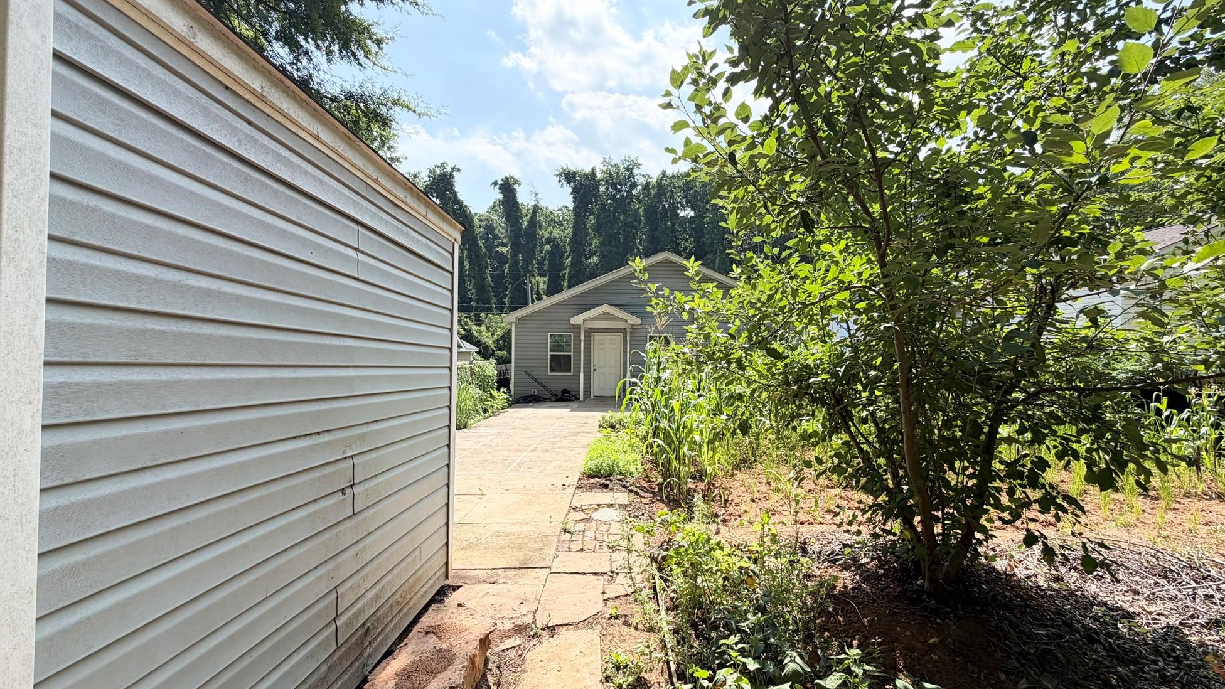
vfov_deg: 67.1
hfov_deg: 99.3
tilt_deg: -0.7
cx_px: 636
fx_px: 520
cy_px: 352
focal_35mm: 16
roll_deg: +0.1
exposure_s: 1/770
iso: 32
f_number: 2.2
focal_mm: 2.22
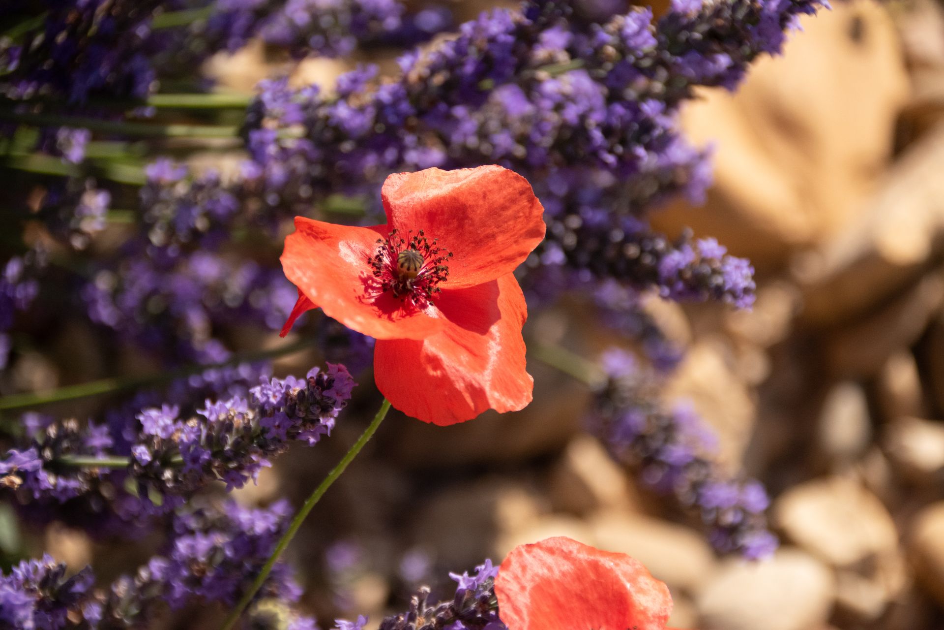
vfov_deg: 6.3
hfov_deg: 9.5
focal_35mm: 218
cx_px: 472
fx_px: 5703
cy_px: 315
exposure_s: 1/4000
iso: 1250
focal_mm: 145
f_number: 6
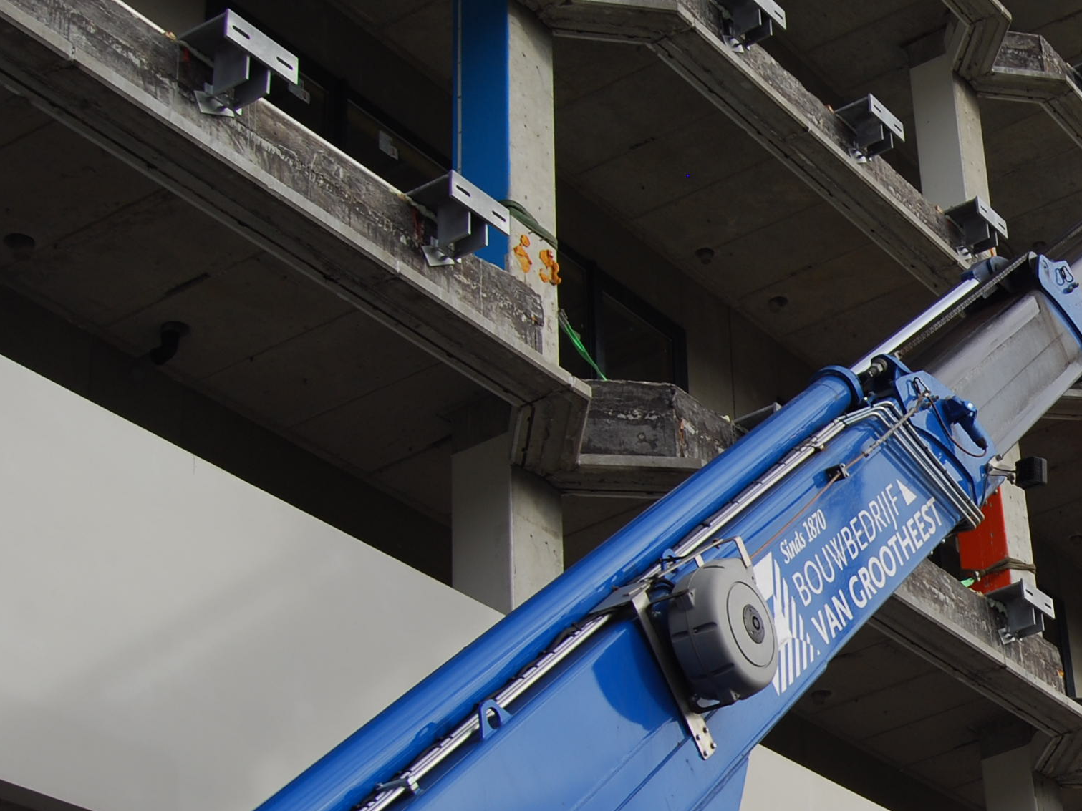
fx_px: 2313
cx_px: 1348
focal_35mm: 74
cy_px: 630
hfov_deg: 23.7
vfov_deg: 19.7
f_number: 7.1
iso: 100
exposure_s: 1/200
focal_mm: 20
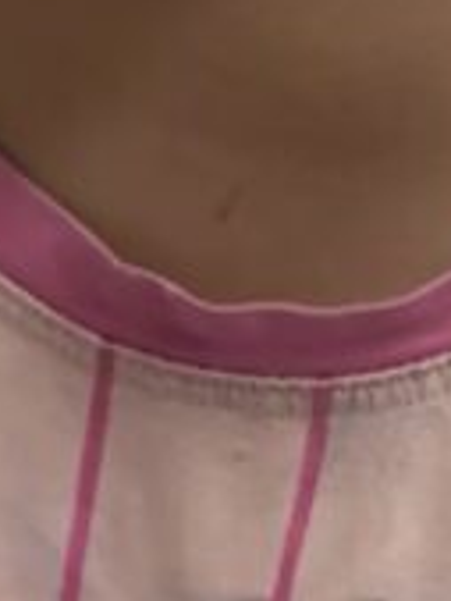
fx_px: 3557
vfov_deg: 9.5
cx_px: 213
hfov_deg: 7.3
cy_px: 699
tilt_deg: -50.0
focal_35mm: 205
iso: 100
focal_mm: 5.1
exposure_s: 1/100
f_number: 1.6
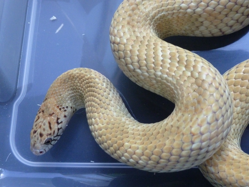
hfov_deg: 42.9
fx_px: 317
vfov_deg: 32.9
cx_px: 124
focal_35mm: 44
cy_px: 94
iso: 640
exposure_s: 1/125
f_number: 3.7
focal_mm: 7.3
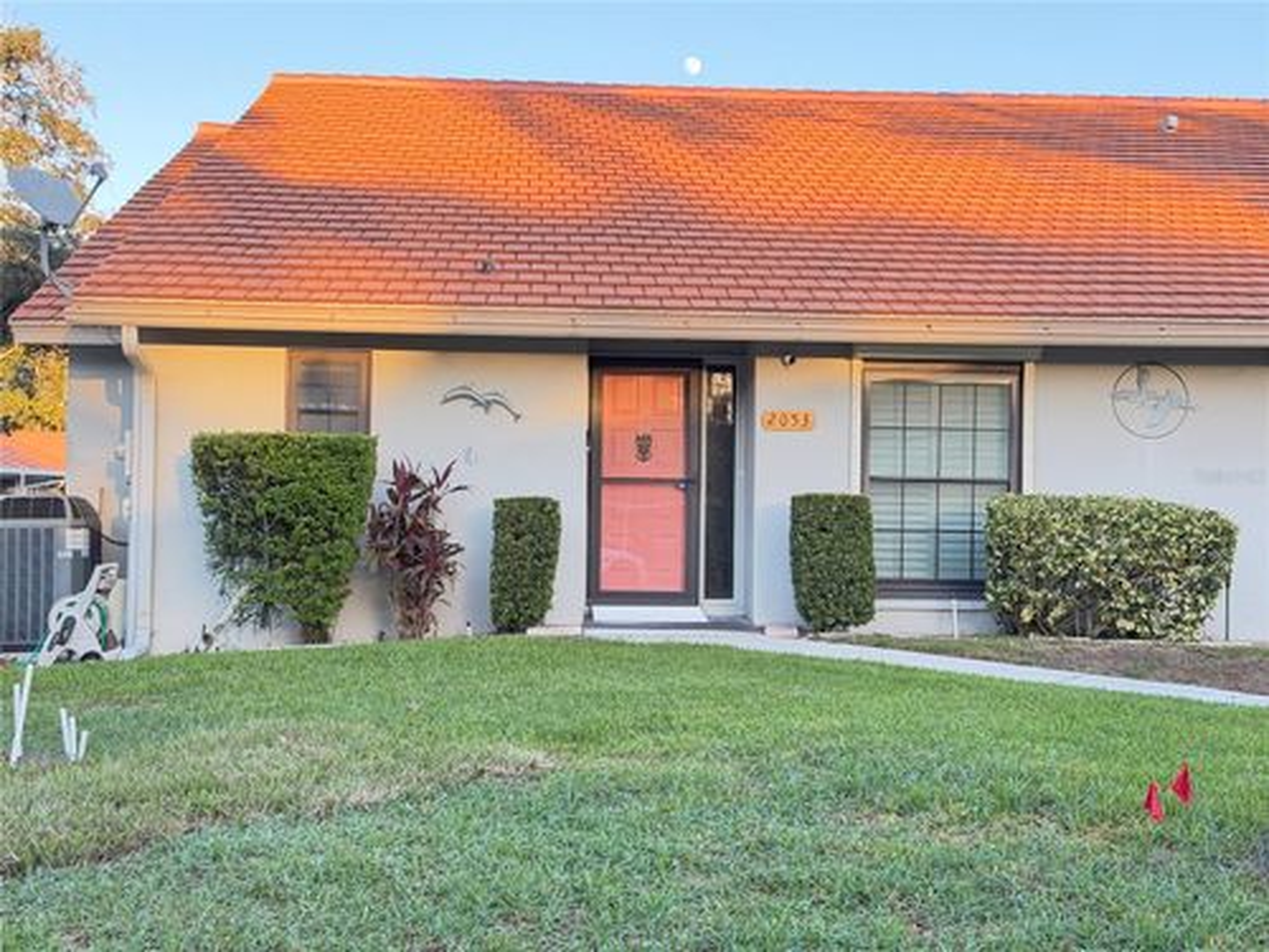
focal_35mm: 48
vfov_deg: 30.3
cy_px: 476
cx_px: 634
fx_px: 1760
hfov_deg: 39.7
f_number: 1.78
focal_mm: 6.76
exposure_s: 1/154
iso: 80
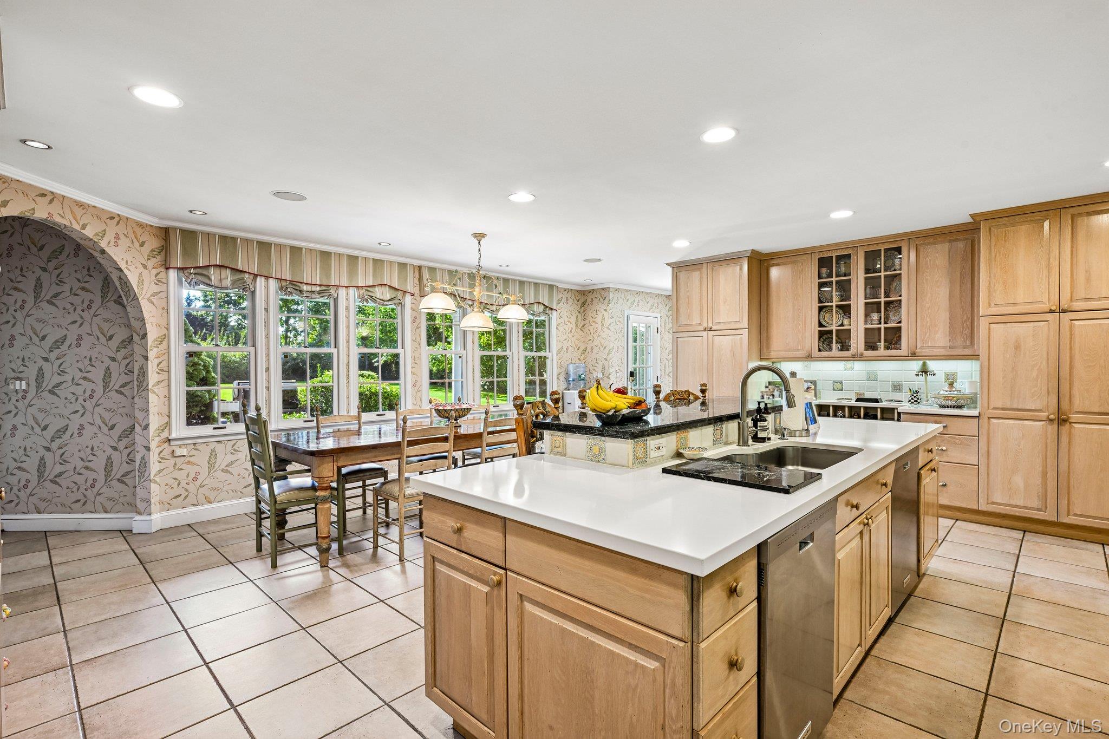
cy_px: 370
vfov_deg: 70.4
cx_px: 554
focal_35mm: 17
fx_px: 524
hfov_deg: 93.3
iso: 250
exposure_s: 1/10
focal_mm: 17
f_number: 9
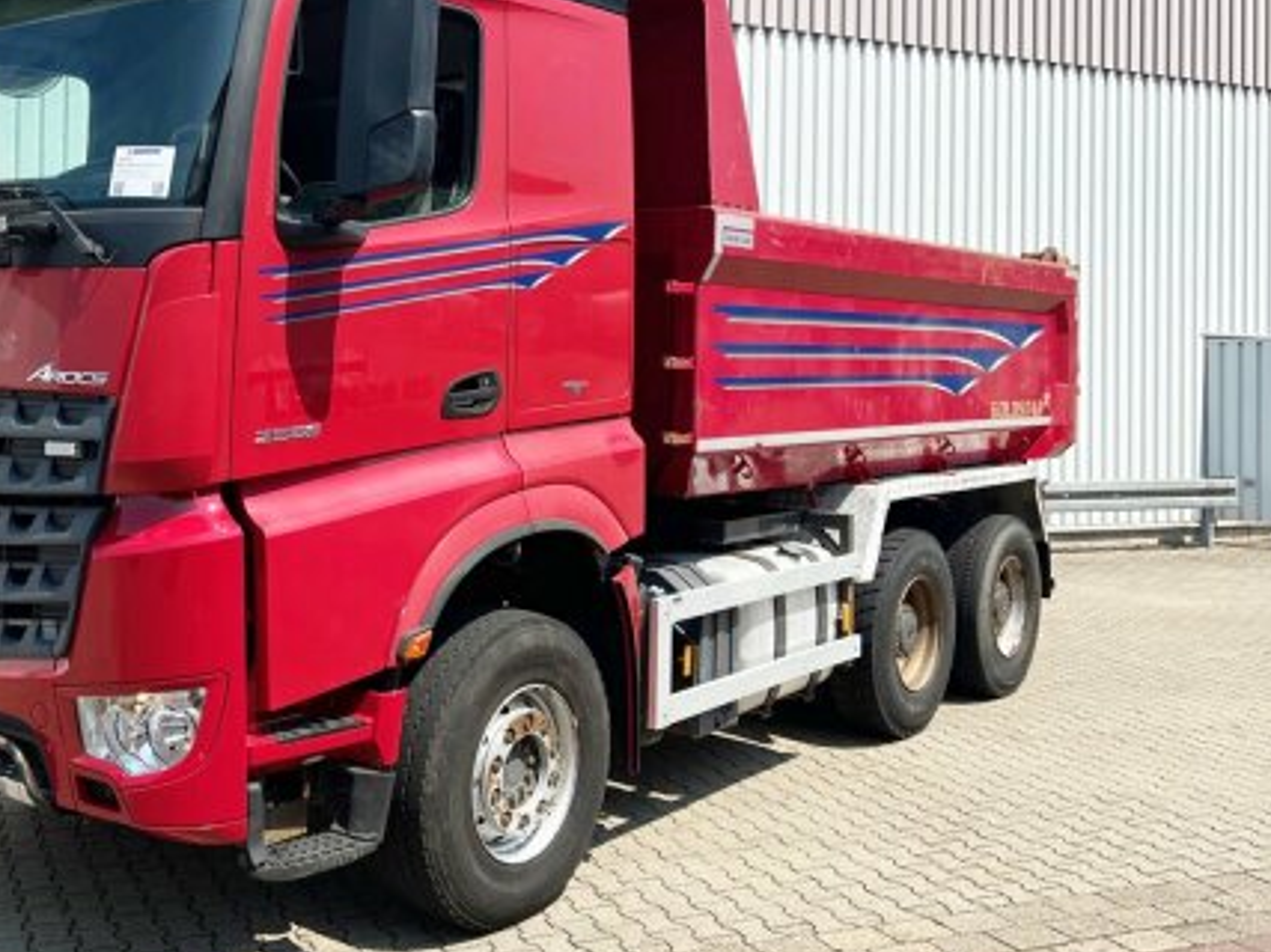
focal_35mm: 39
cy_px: 372
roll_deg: -0.5
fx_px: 1432
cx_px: 449
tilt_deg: +2.1
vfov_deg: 36.6
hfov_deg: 47.3
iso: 50
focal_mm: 5.7
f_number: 1.5
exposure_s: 1/3831
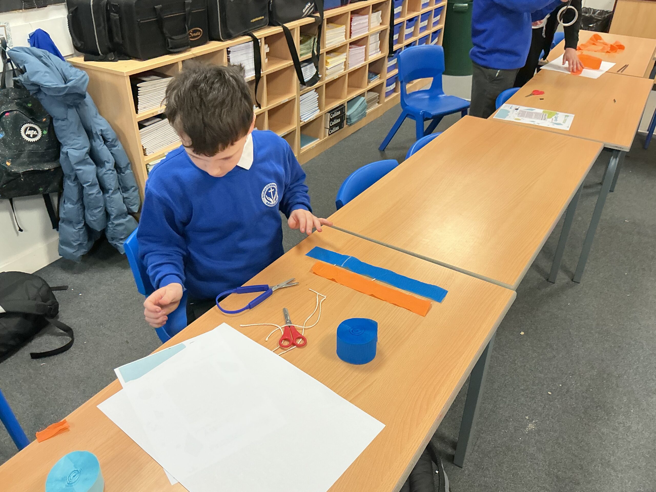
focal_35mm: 29
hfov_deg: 61.7
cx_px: 328
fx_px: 550
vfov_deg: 48.2
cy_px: 246
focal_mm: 3
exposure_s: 1/60
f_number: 1.8
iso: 100
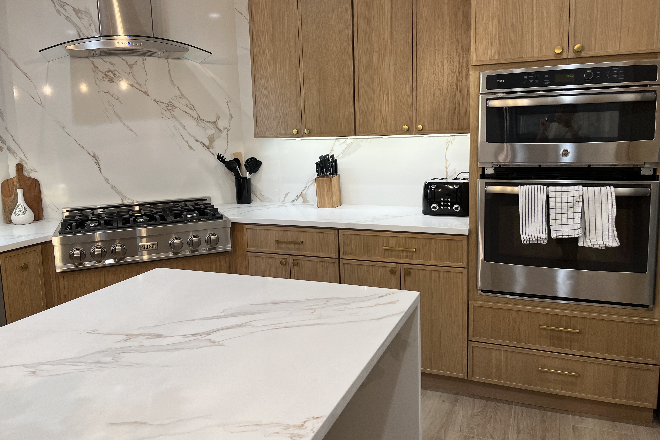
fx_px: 513
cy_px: 190
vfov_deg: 46.3
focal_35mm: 28
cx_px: 321
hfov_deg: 65.5
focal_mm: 5.1
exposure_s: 1/120
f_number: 1.6
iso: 80
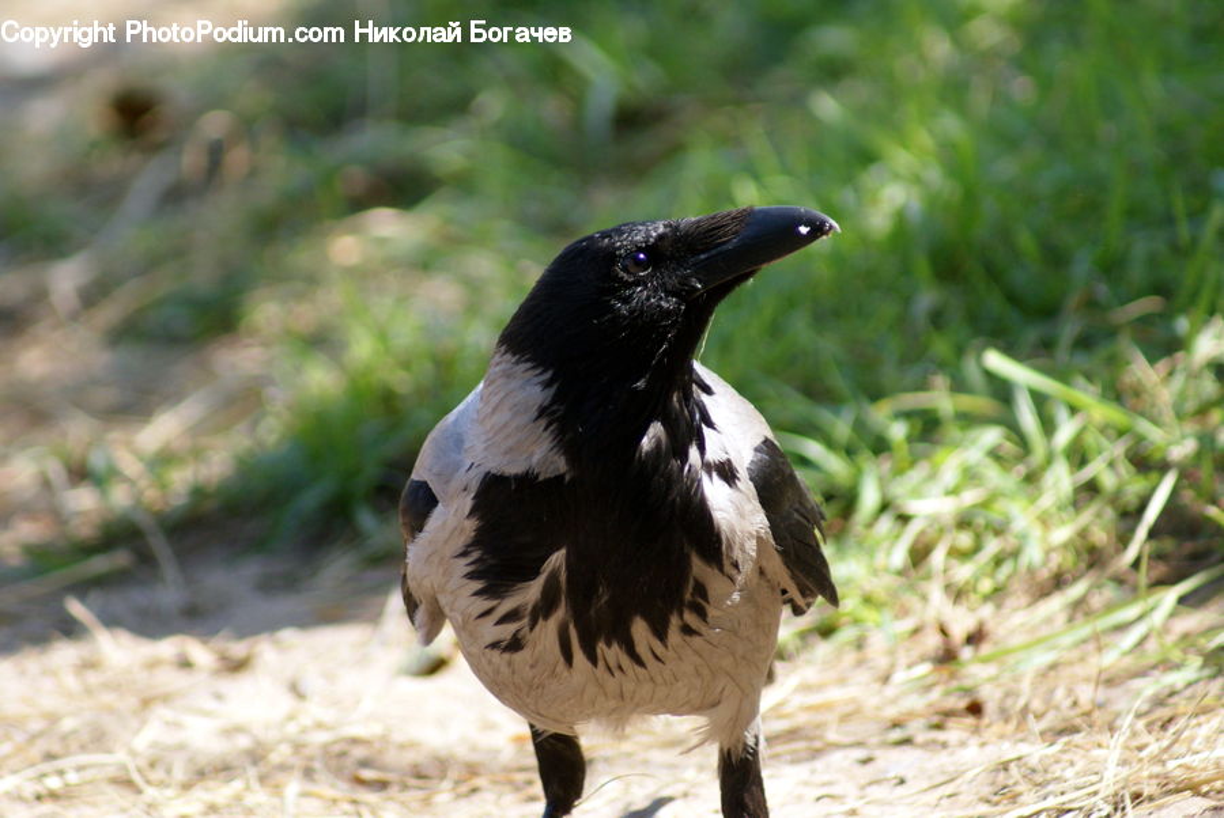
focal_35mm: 450
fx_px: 15315
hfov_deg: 4.6
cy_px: 409
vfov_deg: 3.1
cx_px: 612
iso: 400
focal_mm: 300
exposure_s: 1/400
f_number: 5.6
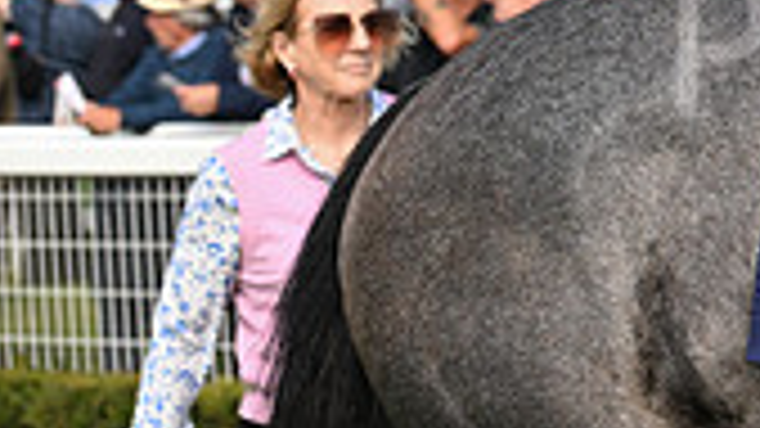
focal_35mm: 269
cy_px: -164
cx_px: 1259
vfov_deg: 4.5
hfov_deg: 7.8
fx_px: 5420
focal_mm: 75
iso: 500
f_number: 5.6
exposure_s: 1/1600
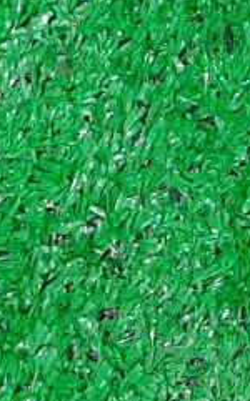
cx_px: 900
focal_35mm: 165
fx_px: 1804
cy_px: -73
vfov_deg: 12.4
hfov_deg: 6.7
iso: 110
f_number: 1.7
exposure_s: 1/50
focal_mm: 3.93
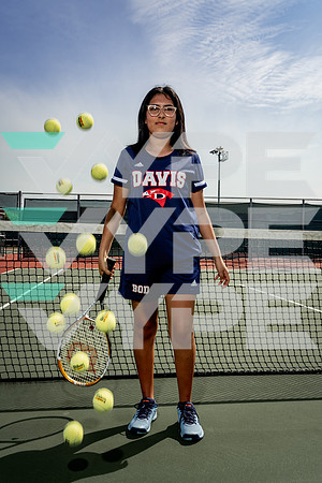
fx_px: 443
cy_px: 242
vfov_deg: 57.2
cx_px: 161
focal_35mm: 33
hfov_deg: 40.0
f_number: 8
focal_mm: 33
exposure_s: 1/250
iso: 100
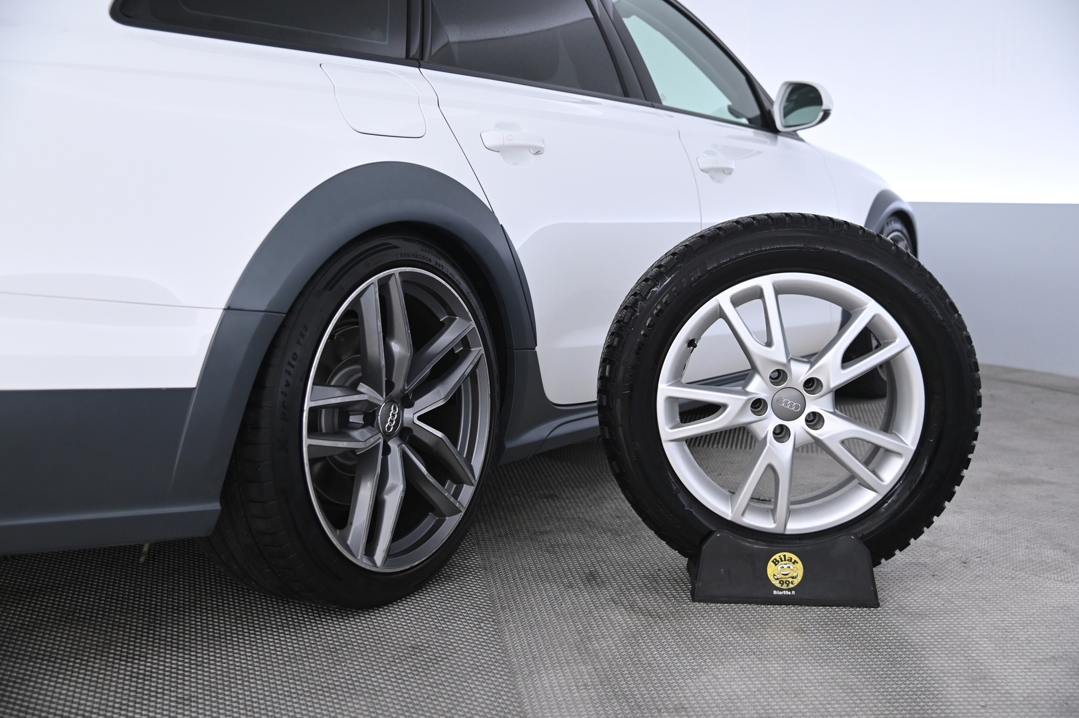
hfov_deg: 44.5
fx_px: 1318
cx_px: 540
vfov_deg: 30.5
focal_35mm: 44
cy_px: 359
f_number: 4
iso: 2000
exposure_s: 1/80
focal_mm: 44
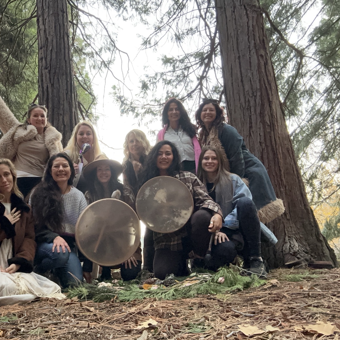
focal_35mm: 28
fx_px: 311
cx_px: 110
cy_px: 170
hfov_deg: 55.9
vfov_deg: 57.3
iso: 320
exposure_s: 1/44
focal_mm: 2.69
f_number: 1.9
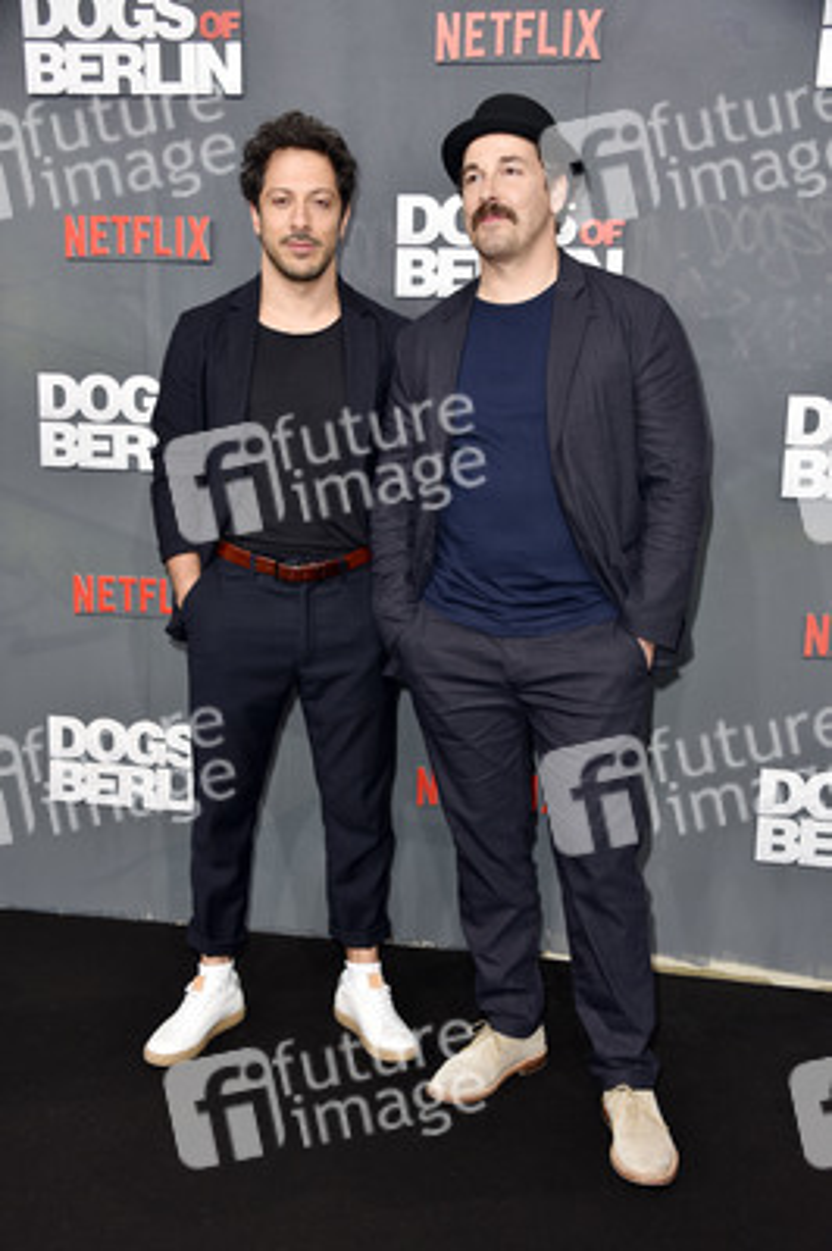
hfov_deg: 31.8
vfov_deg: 46.4
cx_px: 416
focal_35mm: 42
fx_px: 1458
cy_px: 626
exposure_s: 1/200
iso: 250
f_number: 5.6
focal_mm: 42
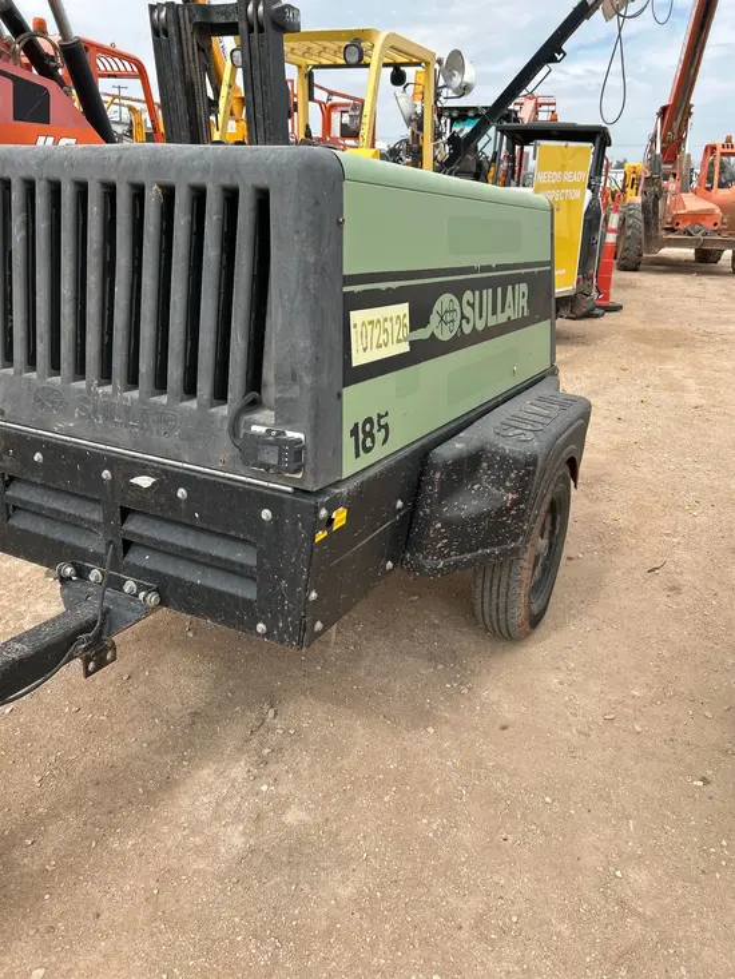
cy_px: 490
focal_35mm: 26
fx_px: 736
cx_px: 368
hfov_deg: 53.1
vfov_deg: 67.3
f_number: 1.5
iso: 50
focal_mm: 5.7
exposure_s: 1/2762
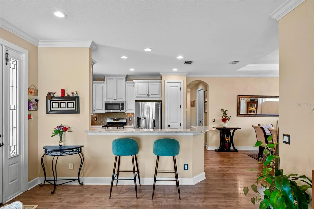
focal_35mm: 20
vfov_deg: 61.9
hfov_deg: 84.0
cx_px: 157
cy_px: 104
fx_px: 174
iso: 100
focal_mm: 20
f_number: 6.3
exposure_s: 1/1.25
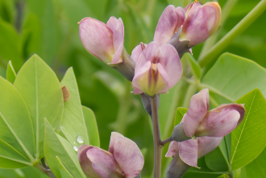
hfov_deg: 8.4
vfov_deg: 5.6
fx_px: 1816
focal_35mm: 246
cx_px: 83
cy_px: 242
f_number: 8
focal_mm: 45
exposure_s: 1/80
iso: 320
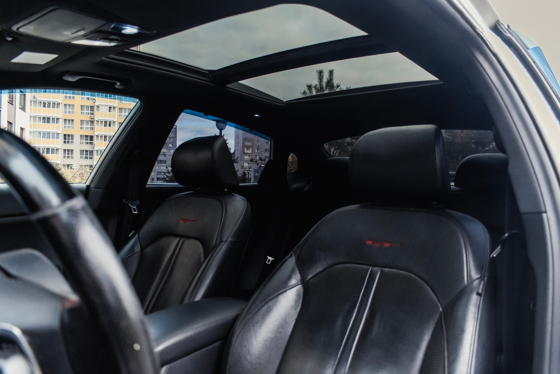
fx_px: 420
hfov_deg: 67.4
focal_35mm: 27
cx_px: 280
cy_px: 187
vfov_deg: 47.9
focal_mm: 18
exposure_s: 1/200
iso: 1600
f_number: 3.5
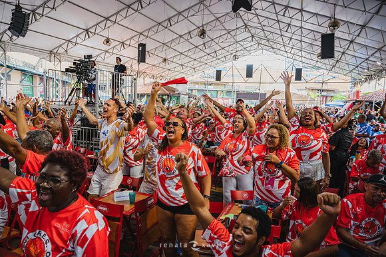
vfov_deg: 53.1
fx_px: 257
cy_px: 128
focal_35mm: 24
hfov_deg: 73.8
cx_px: 193
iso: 1000
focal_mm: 24
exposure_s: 1/320
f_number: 4
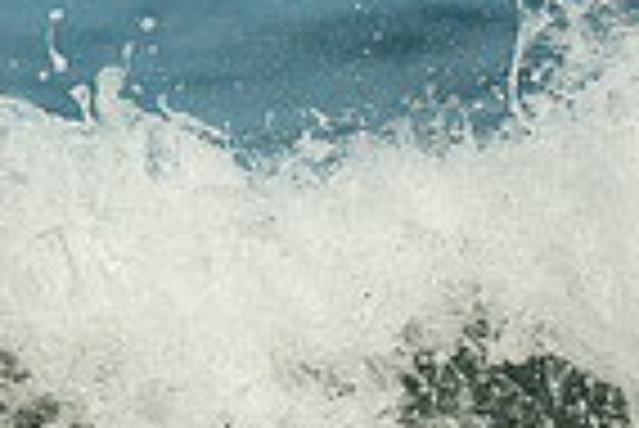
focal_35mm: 1633
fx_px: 29015
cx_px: -544
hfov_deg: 1.3
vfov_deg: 0.8
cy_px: -232
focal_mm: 400
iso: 100
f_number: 3.2
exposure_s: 1/1250
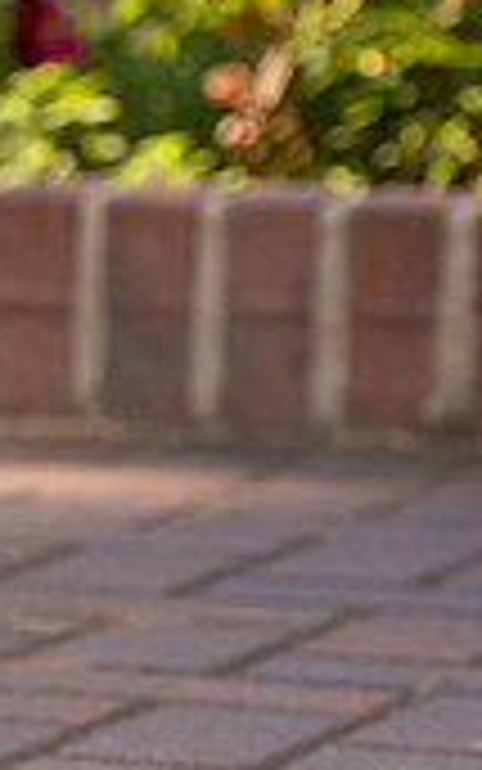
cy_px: 374
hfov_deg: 3.5
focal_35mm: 366
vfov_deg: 5.7
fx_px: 7686
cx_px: -700
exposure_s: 1/200
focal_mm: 91
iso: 500
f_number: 5
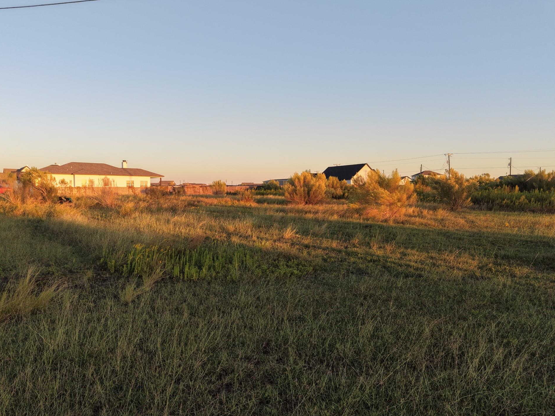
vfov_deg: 53.0
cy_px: 220
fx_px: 417
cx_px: 255
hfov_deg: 67.2
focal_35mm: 26
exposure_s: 1/1000
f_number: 1.8
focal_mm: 8.67
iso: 230
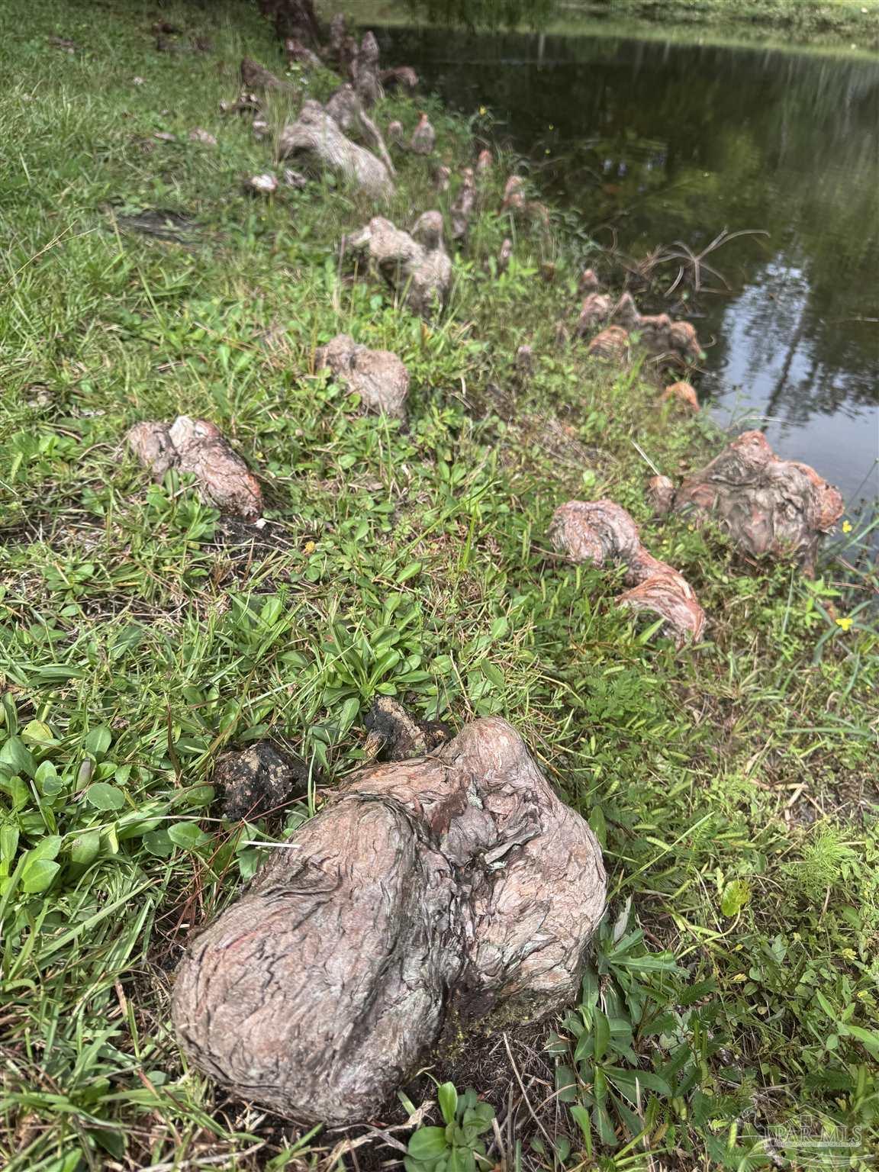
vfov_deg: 71.6
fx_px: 813
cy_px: 586
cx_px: 440
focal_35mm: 24
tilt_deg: -37.0
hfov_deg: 56.8
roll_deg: -2.6
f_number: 1.78
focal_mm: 6.76
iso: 80
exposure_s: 1/1869
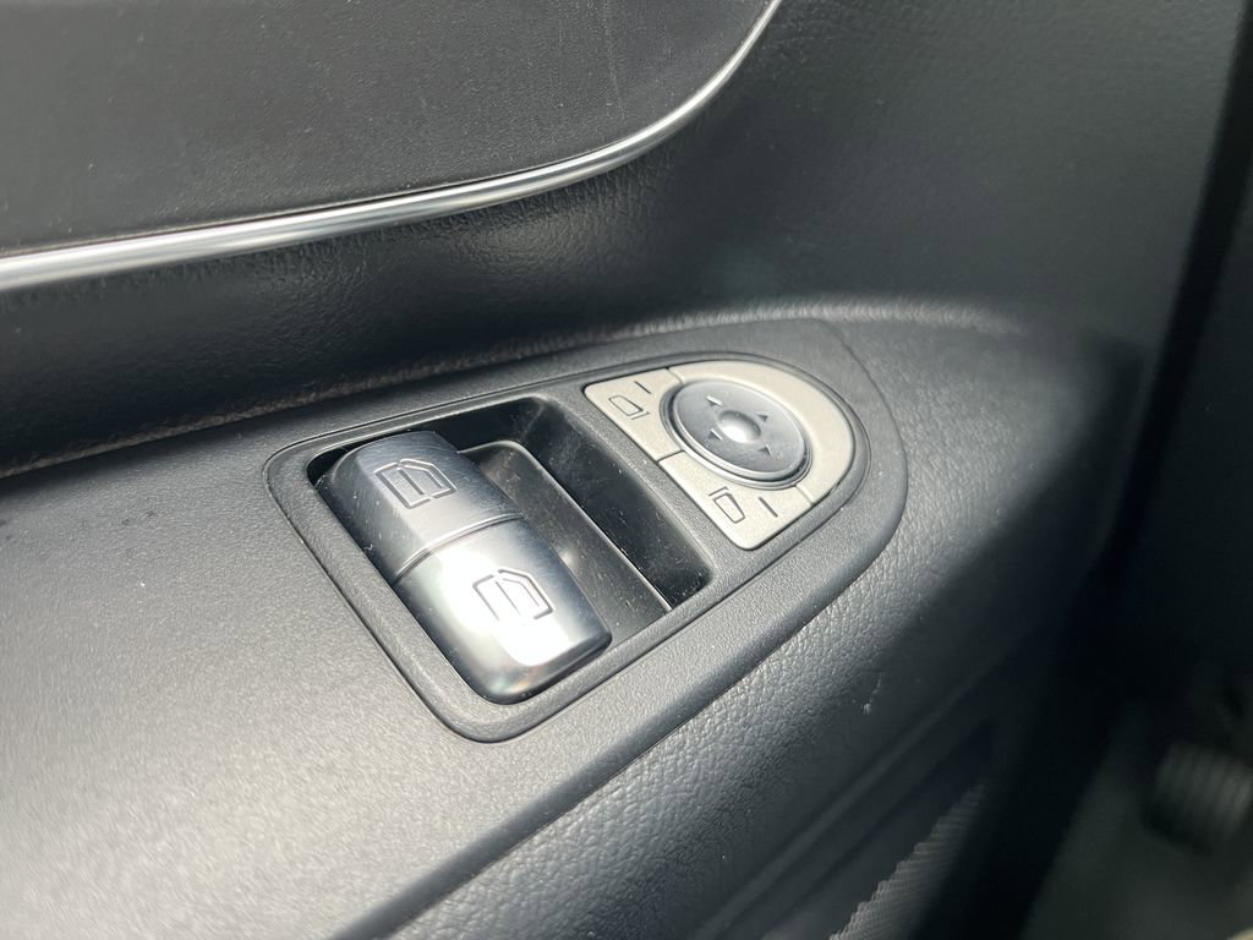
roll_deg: +0.3
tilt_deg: -32.0
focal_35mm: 26
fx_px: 941
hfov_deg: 67.3
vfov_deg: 53.1
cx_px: 626
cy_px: 470
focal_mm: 5.1
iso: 125
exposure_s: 1/79
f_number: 1.6
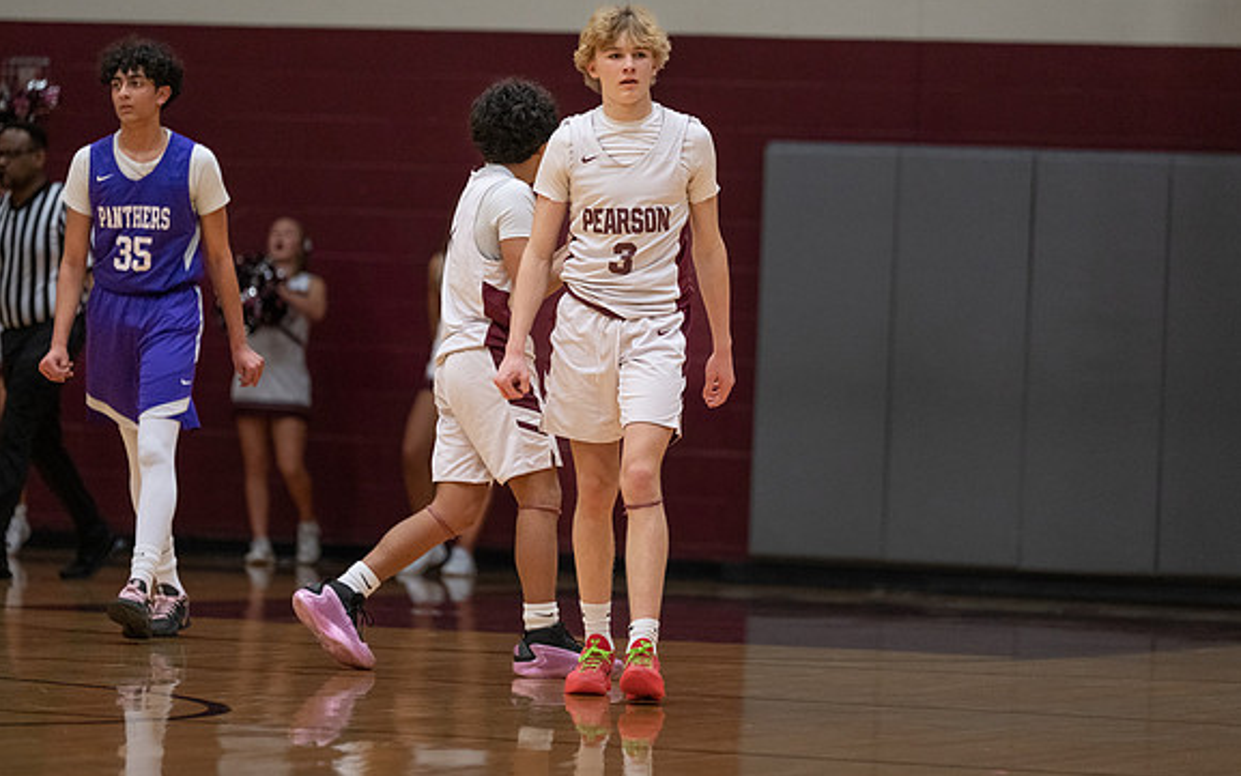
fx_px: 7037
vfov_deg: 6.3
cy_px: 333
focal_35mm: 208
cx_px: 622
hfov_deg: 10.1
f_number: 2.8
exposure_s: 1/1000
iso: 2500
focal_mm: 182
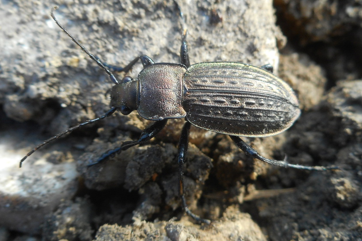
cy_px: 107
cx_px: 182
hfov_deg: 53.1
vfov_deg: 36.8
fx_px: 362
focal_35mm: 36
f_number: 4.2
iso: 80
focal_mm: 6
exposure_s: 1/160
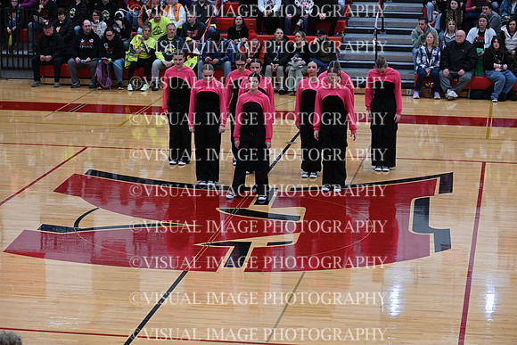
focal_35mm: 102
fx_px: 1465
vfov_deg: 13.4
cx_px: 258
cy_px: 172
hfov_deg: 20.0
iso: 4000
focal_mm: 102
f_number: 4
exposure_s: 1/400
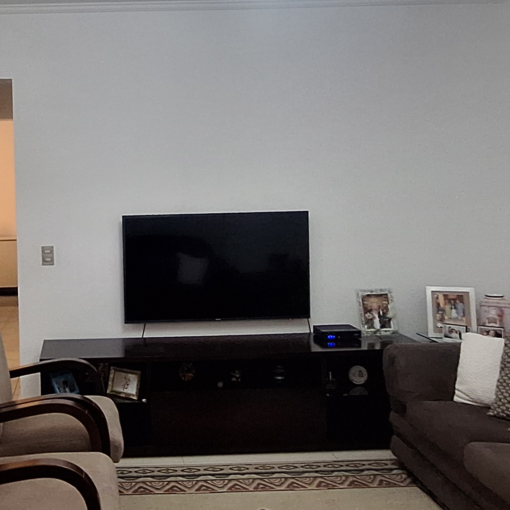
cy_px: 207
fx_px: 617
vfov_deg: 44.7
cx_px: 105
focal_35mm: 37
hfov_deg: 42.9
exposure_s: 1/40
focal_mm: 1.74
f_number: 2.2
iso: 125
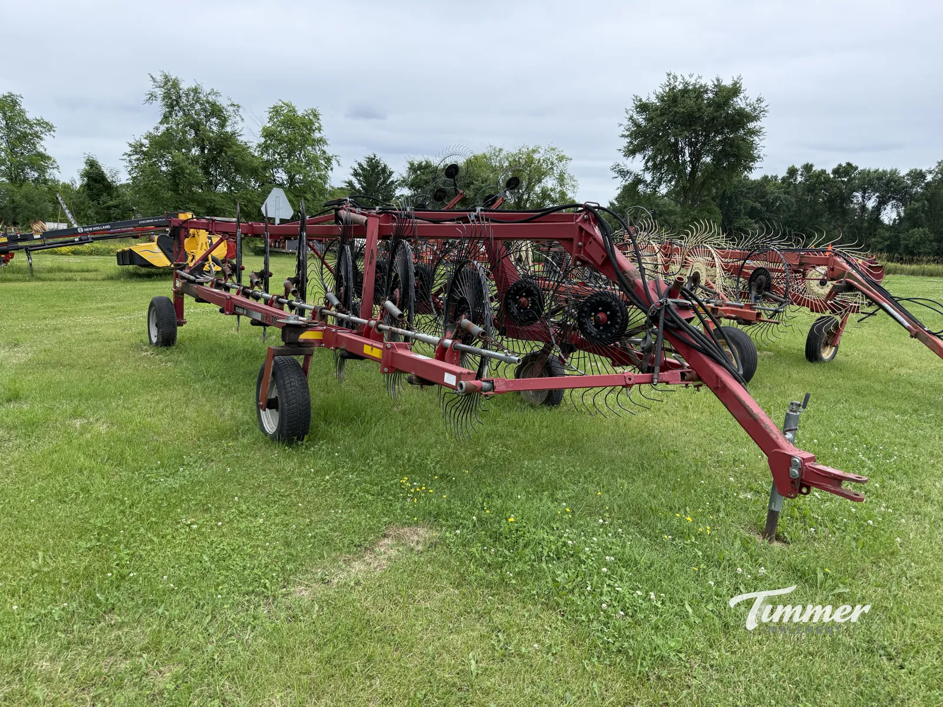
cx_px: 472
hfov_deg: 71.6
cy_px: 354
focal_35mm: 24
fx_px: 654
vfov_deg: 56.8
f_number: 1.78
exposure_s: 1/1211
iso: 100
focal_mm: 6.76
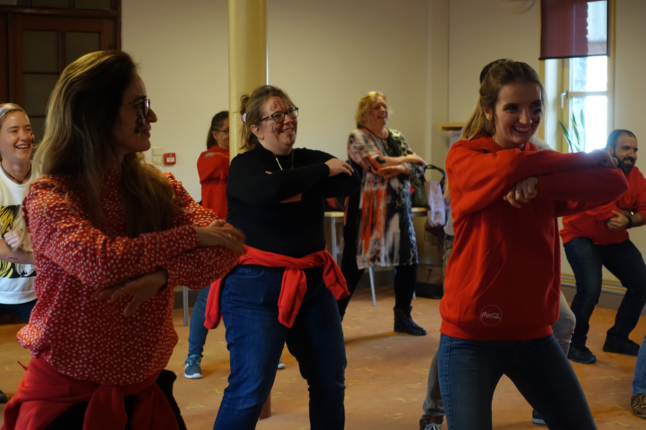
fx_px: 1256
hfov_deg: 28.8
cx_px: 323
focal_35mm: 70
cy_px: 215
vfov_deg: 19.5
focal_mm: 25.7
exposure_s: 1/80
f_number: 2.8
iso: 640
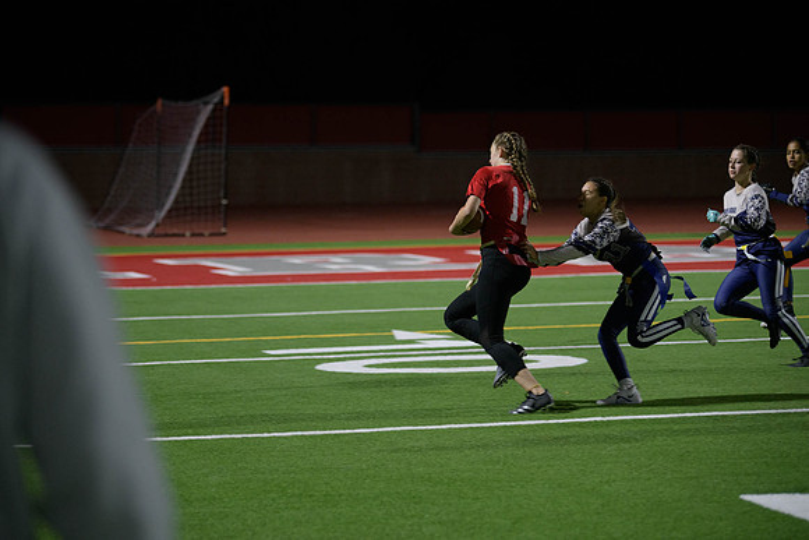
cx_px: 404
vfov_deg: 12.2
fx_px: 2517
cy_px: 270
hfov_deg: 18.3
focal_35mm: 112
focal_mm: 112
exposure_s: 1/640
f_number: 2.8
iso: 2500
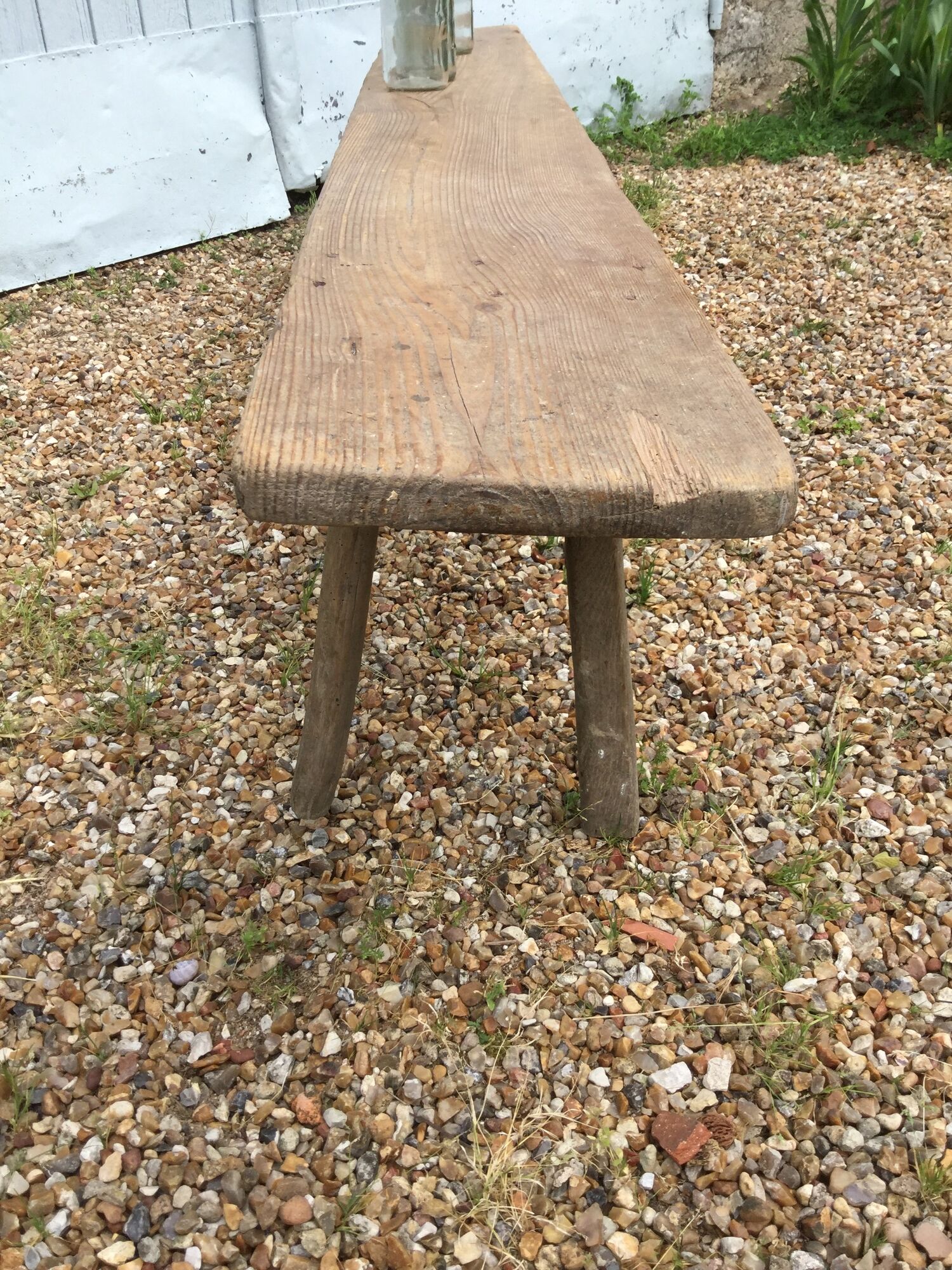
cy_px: 635
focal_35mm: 31
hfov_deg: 45.4
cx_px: 476
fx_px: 1137
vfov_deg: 58.4
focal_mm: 3.3
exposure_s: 1/440
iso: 25
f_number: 2.4
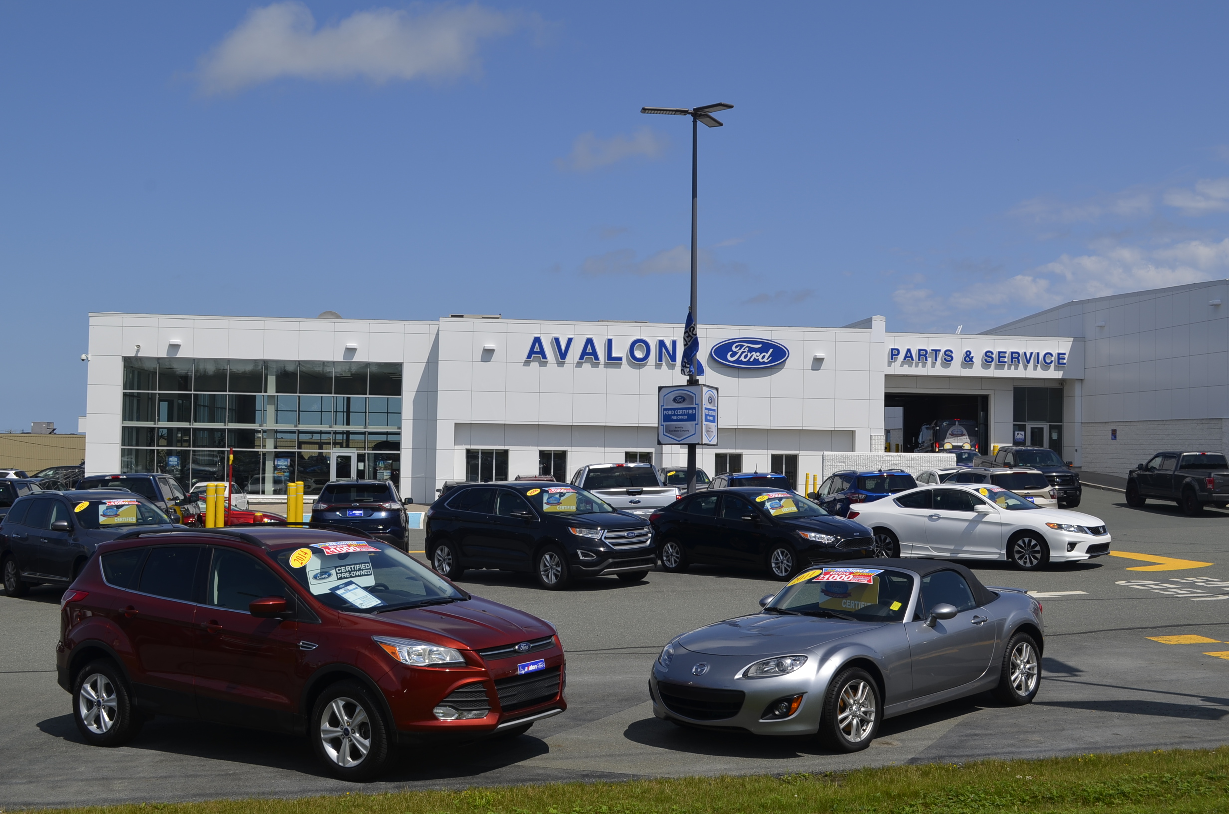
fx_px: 1329
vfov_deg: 34.1
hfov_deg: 49.6
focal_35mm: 39
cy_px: 407
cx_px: 614
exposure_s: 1/320
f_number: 9
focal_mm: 26
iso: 100
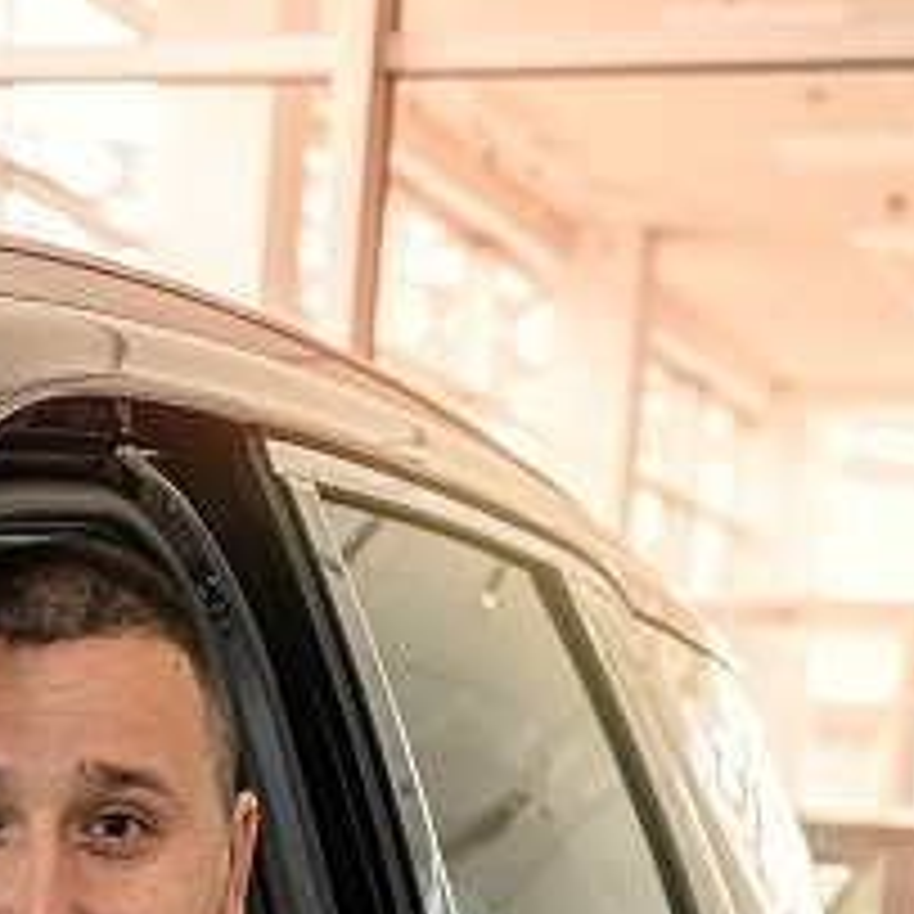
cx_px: -194
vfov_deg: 12.6
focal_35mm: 132
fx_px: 3943
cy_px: 1310
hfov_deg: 12.9
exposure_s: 1/160
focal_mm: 35
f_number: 4
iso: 400
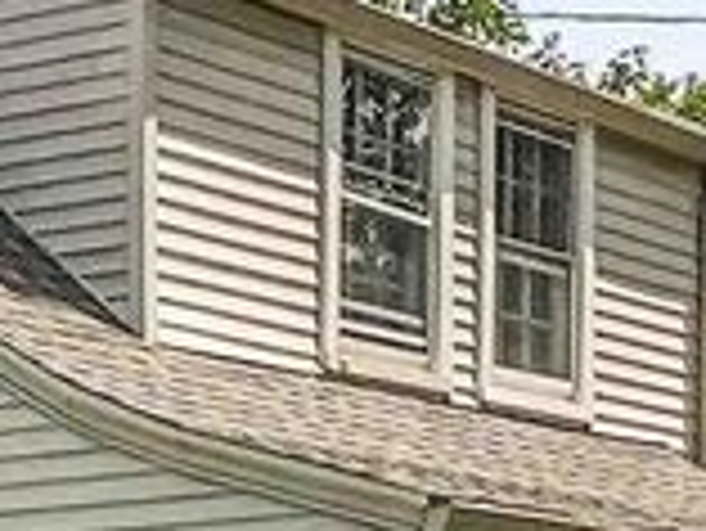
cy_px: 459
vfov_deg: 16.0
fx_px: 1873
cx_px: 355
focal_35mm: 92
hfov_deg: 21.3
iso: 2000
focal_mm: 14.6
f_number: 10
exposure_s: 1/4000
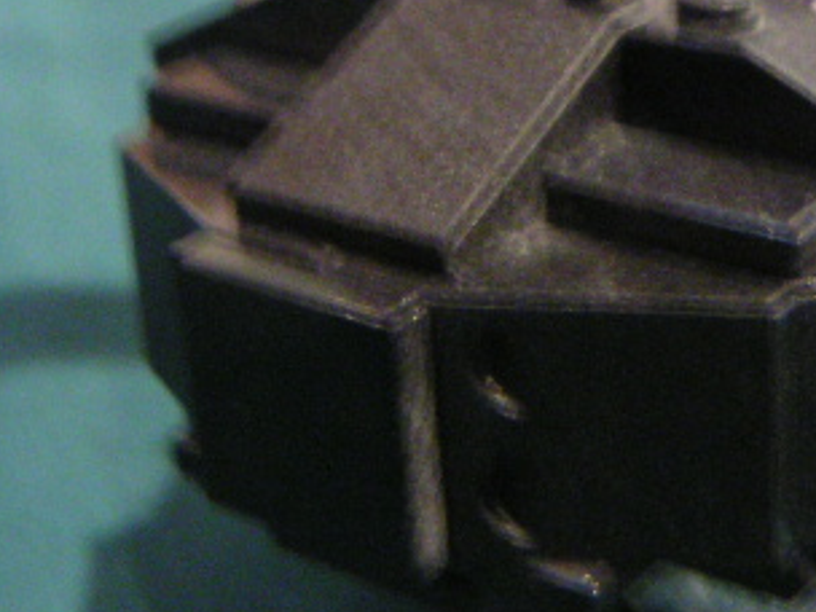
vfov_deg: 18.7
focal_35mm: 78
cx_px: 709
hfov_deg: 24.4
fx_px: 1839
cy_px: 113
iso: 400
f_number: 2.8
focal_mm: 4.8
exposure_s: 1/2
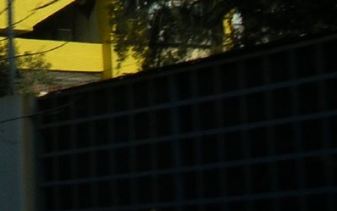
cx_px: -69
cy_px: -239
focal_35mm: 149
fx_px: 1369
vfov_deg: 8.3
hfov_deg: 13.6
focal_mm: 5.8
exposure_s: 1/110
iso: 50
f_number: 8.5
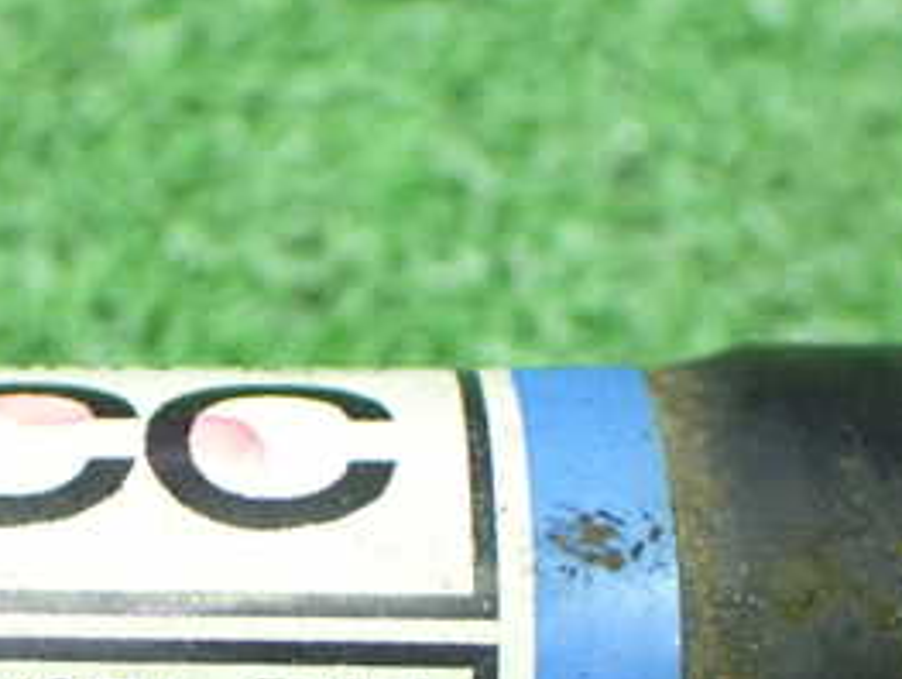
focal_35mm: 82
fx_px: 2140
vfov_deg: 17.7
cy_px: 648
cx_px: 113
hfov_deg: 23.3
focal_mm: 6.37
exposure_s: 1/40
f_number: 2.5
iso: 1000
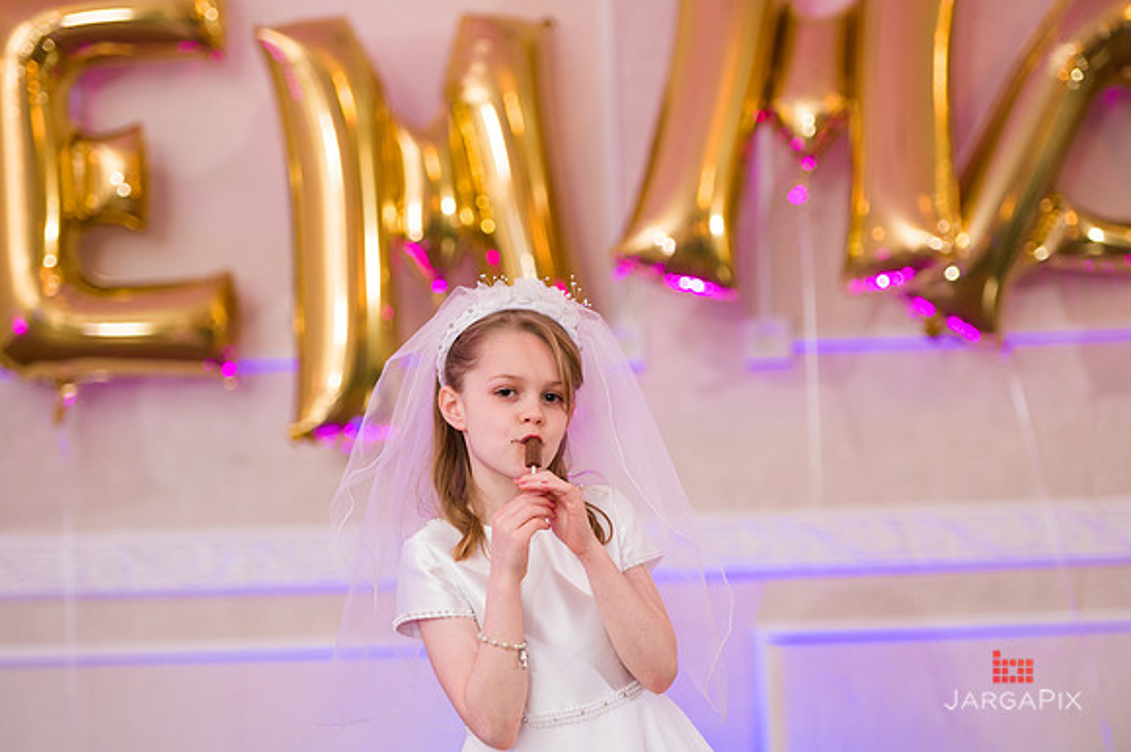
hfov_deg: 19.5
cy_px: 376
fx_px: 3297
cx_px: 566
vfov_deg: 13.0
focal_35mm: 105
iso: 1000
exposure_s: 1/200
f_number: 3.2
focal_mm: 105
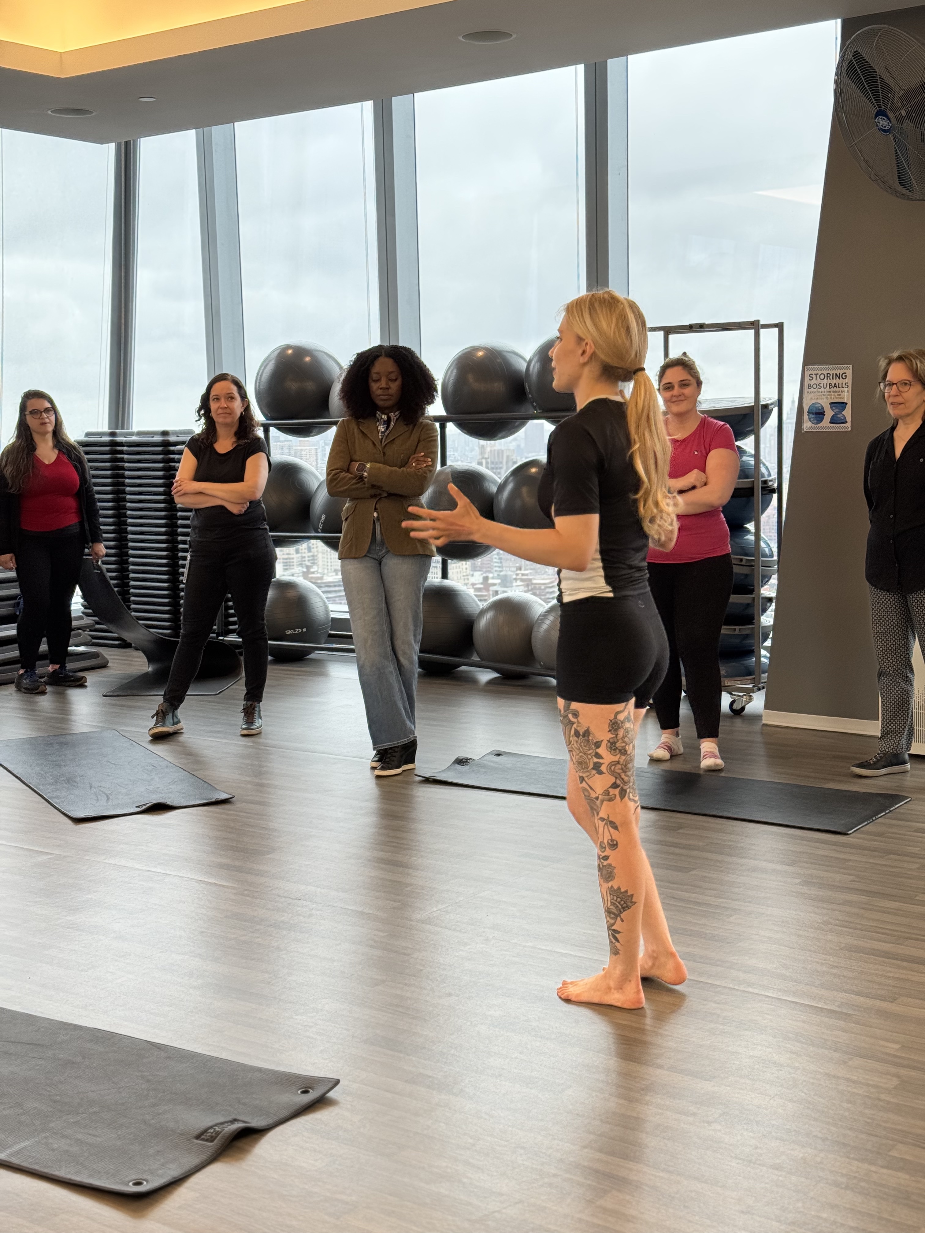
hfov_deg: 30.3
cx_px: 462
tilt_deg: -8.2
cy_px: 616
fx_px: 1710
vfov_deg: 39.7
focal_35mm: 48
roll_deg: +1.5
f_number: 1.78
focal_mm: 6.76
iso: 80
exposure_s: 1/392
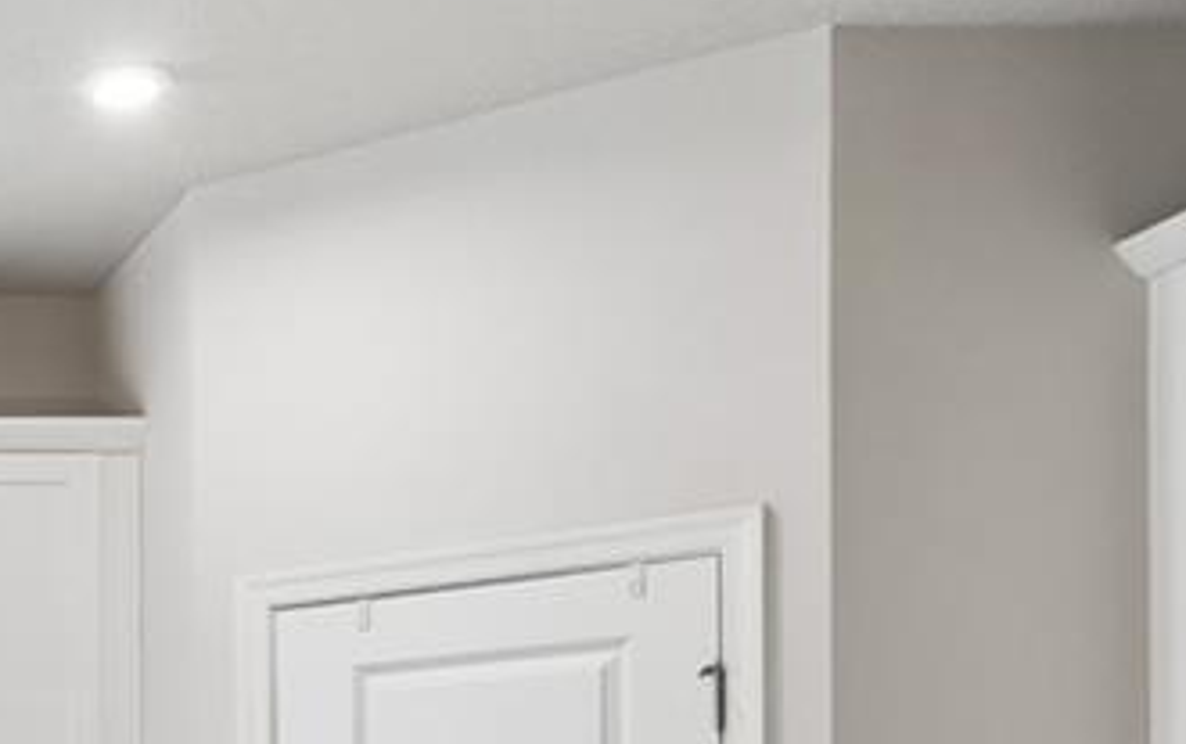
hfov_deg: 22.7
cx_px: -597
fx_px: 2394
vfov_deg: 16.6
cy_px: 996
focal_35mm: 74
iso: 100
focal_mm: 10
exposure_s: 1/4
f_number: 7.1
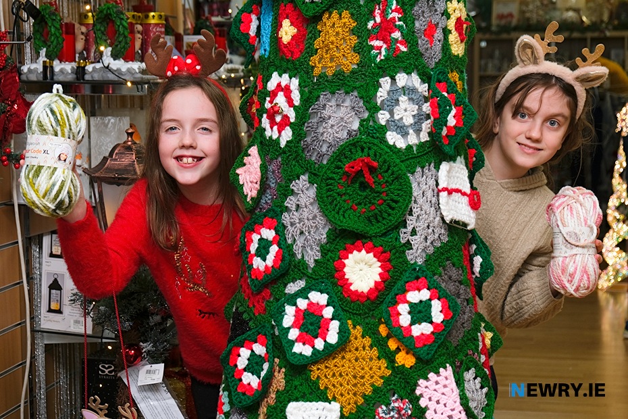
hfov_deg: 36.9
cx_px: 314
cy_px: 210
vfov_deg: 25.1
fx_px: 942
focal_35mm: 54
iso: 400
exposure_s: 1/125
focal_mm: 35.8
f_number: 4
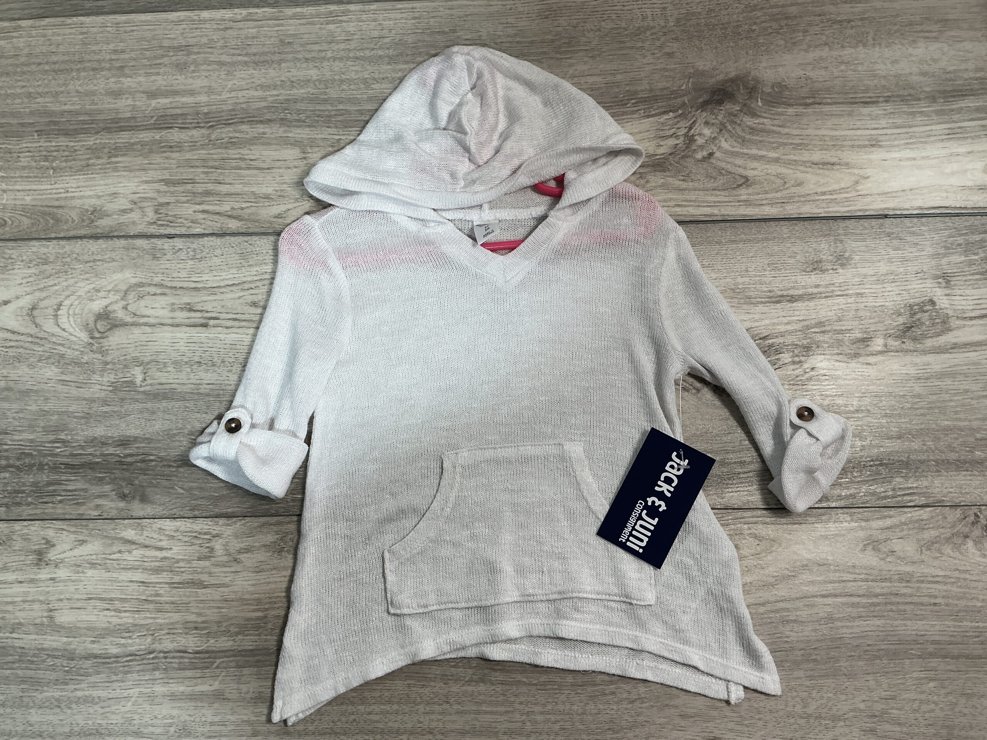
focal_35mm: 29
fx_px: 827
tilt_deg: -80.0
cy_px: 370
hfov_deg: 61.7
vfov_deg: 48.2
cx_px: 494
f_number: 1.8
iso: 32
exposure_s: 1/60
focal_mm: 3
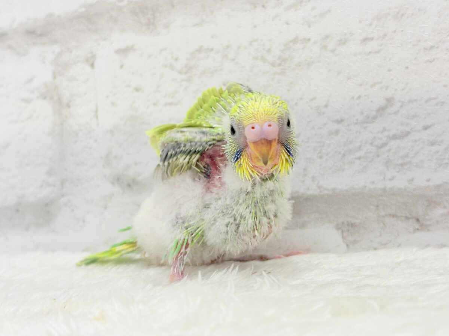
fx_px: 674
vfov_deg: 28.0
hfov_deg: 36.8
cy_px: 168
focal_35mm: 52
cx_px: 224
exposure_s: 1/50
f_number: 1.6
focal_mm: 5.96
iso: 32
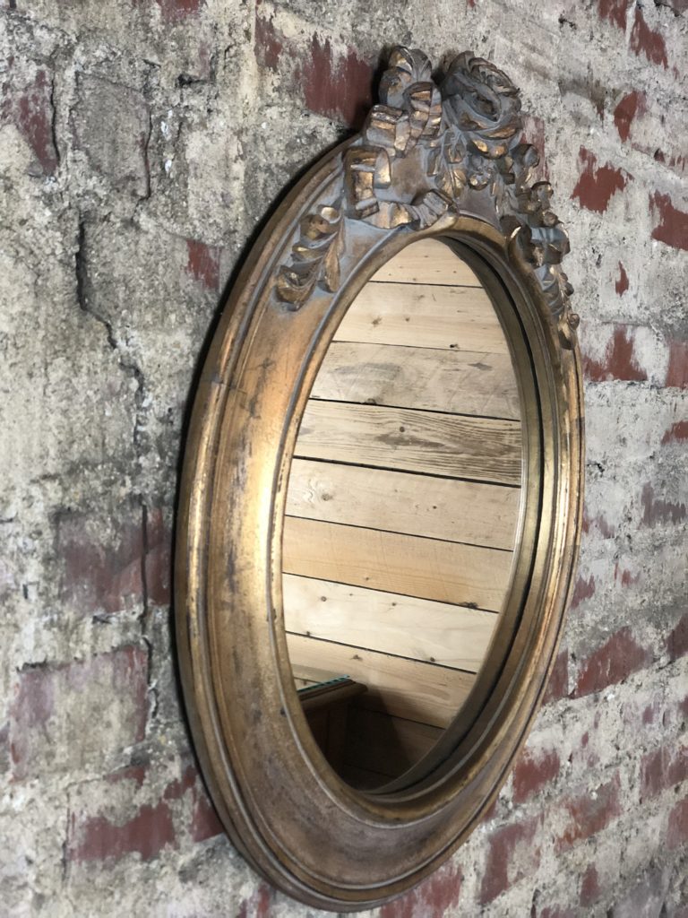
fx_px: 1378
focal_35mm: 52
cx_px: 344
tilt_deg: -2.6
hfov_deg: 28.0
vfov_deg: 36.8
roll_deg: -3.6
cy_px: 459
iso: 160
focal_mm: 6
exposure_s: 1/25
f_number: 2.4
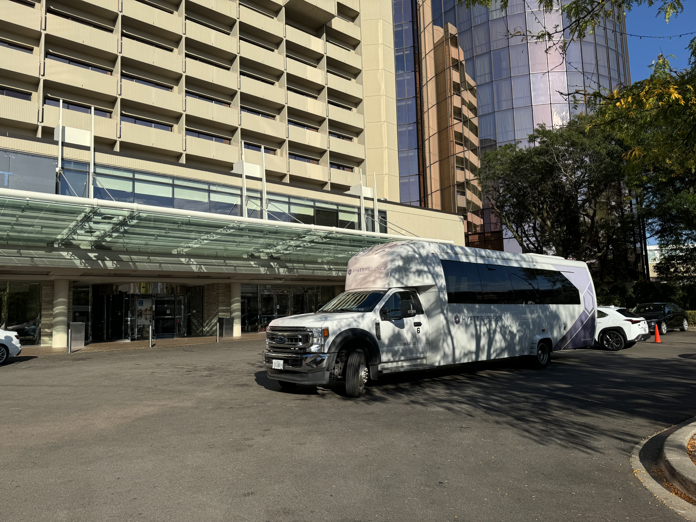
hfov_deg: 71.6
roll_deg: +1.7
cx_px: 348
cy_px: 261
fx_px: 483
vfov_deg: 56.8
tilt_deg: +5.4
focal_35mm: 24
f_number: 1.78
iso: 80
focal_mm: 6.76
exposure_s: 1/6410
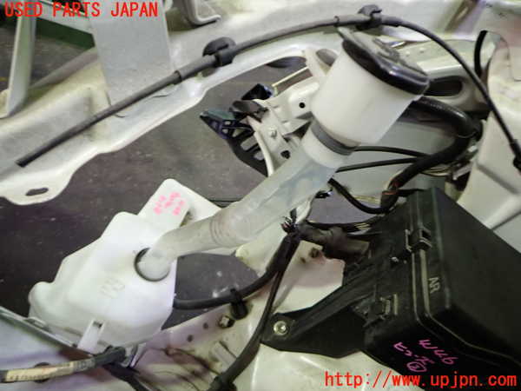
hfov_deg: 69.4
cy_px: 196
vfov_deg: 54.9
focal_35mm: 25
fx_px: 376
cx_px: 260
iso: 320
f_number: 2
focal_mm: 4.5
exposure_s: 1/30
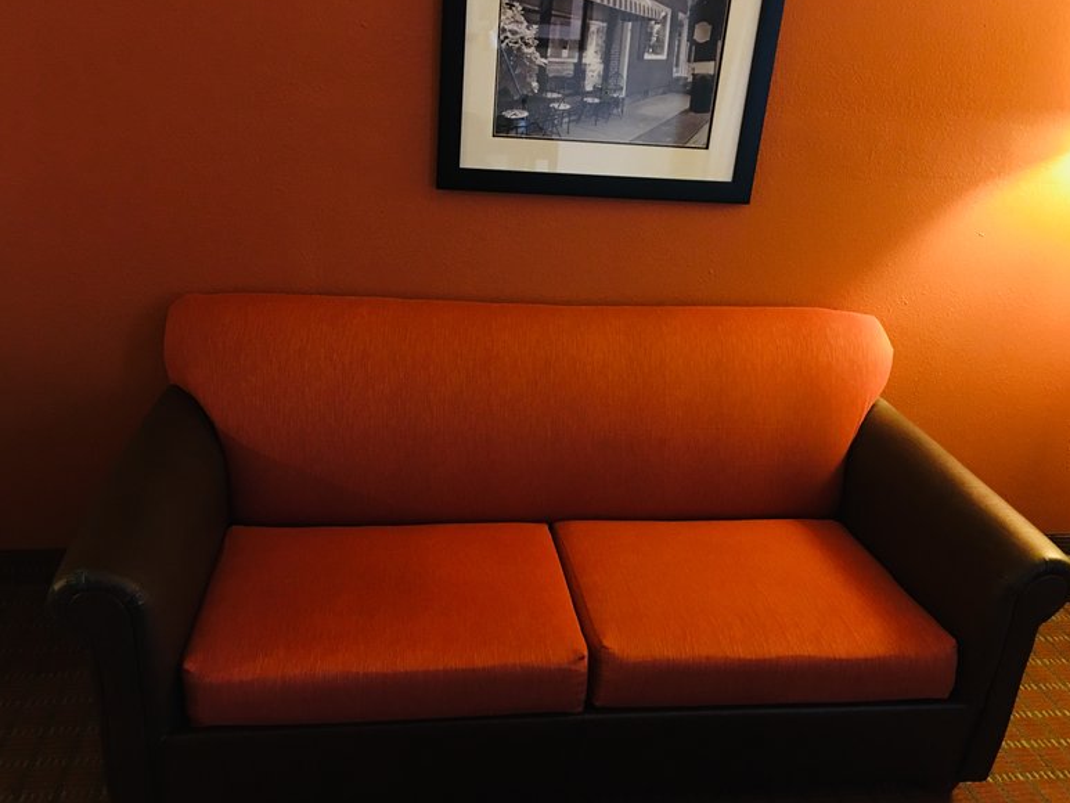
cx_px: 543
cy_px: 400
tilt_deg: -22.0
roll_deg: -4.8
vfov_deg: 46.8
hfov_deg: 60.0
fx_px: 927
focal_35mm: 30
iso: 125
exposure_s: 1/4
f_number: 2.2
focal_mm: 4.15
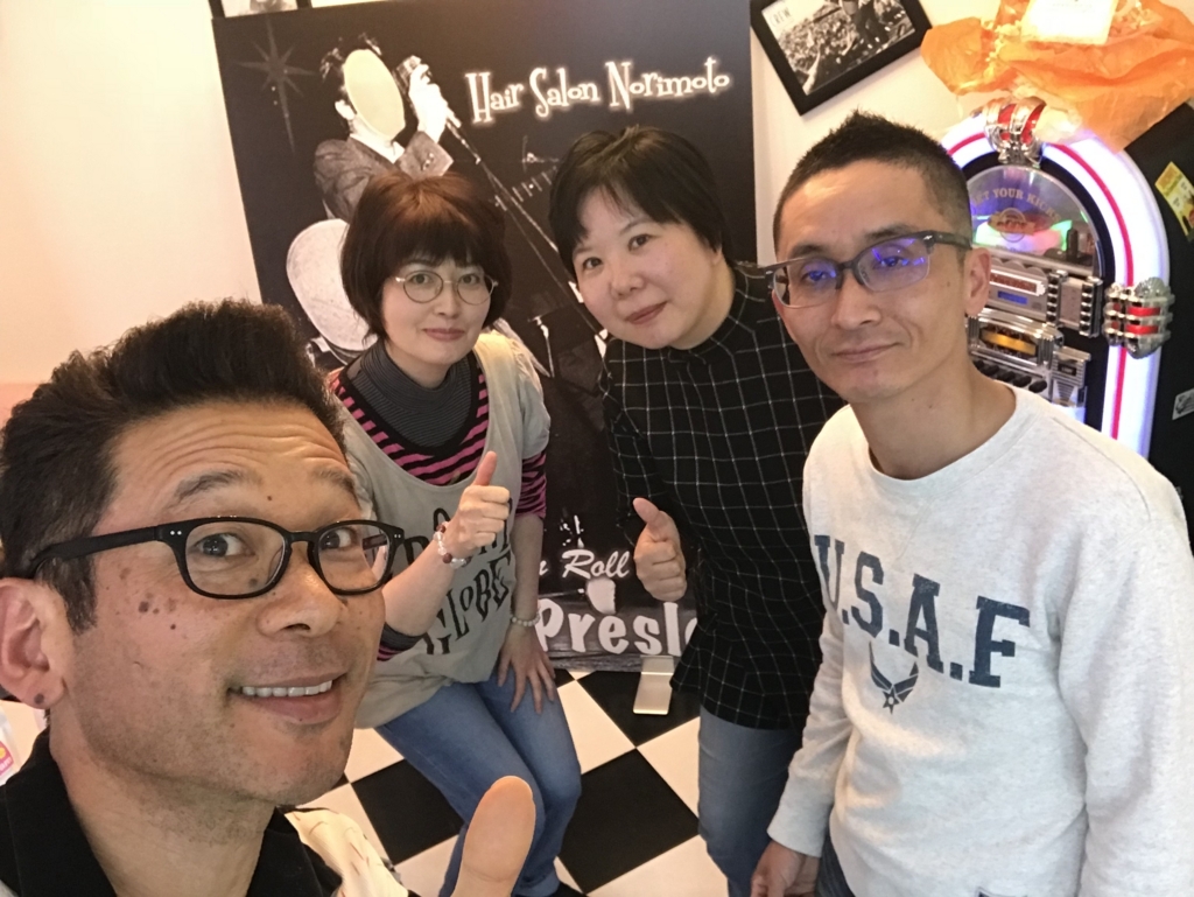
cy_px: 448
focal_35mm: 32
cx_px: 597
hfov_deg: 56.8
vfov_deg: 44.2
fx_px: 1104
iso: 125
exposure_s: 1/30
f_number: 2.2
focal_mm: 2.87
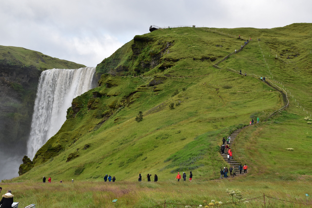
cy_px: 104
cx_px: 156
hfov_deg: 29.9
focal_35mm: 68
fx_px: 585
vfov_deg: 20.2
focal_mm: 45
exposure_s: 1/320
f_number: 10
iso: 400
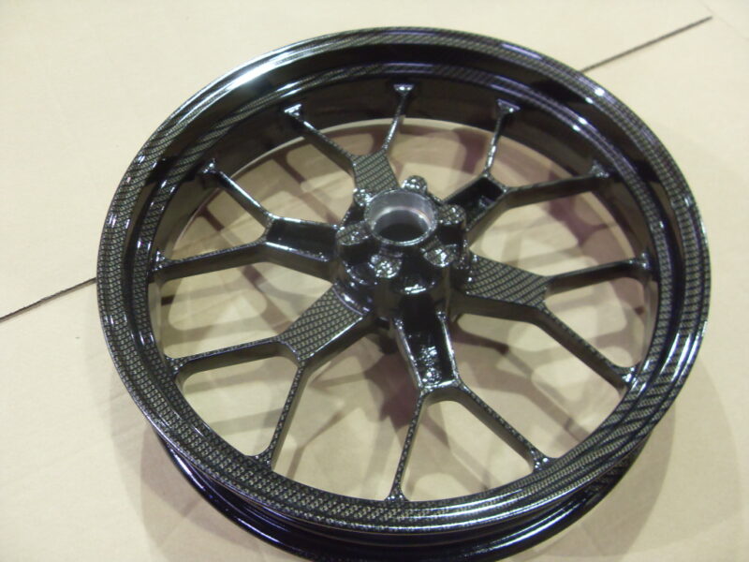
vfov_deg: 40.7
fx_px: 757
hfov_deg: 52.6
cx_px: 374
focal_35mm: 35
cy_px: 281
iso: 200
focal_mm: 6.3
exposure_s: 1/15
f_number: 2.8
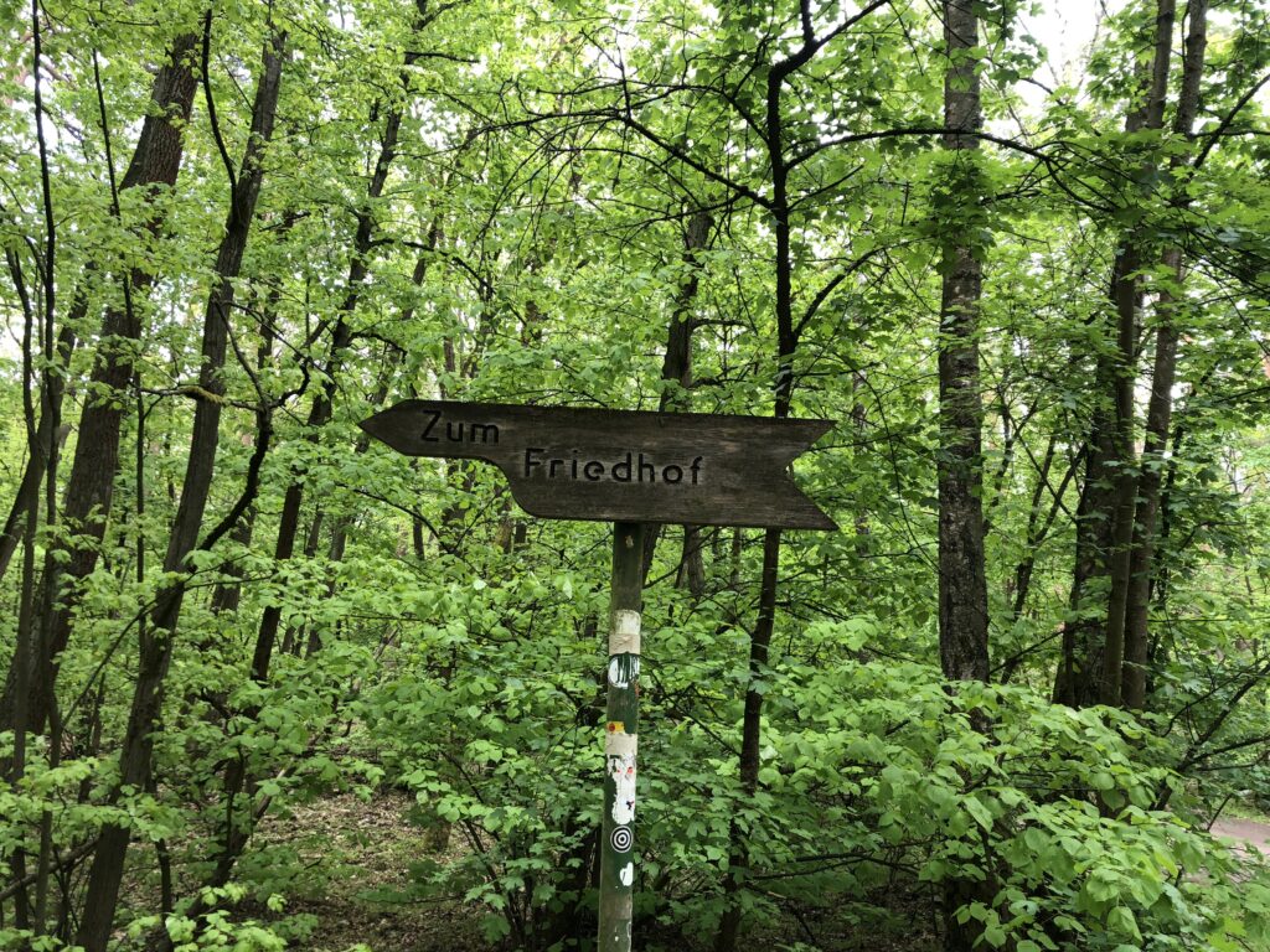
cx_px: 635
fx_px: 1027
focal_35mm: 28
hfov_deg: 63.4
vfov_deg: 49.7
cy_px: 476
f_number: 1.8
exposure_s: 1/120
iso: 64
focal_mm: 3.99
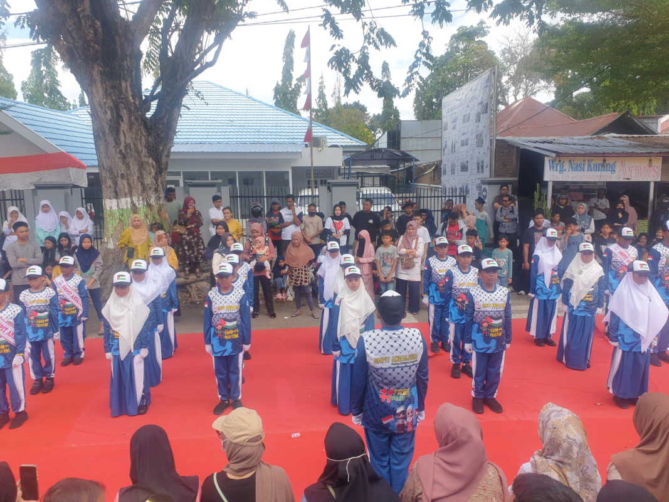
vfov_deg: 53.1
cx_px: 334
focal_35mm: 26
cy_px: 251
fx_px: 502
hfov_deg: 67.3
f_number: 2.4
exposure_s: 1/796
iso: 50
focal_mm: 4.3
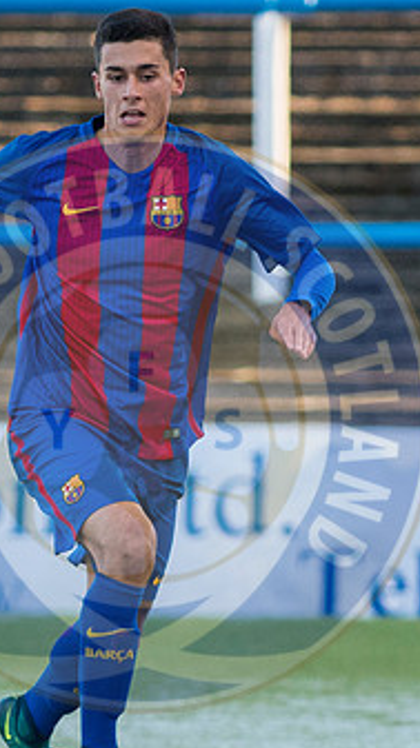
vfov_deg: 3.4
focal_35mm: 630
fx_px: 12501
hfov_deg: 1.9
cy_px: 417
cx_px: 140
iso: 800
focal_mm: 300
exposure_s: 1/1000
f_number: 5
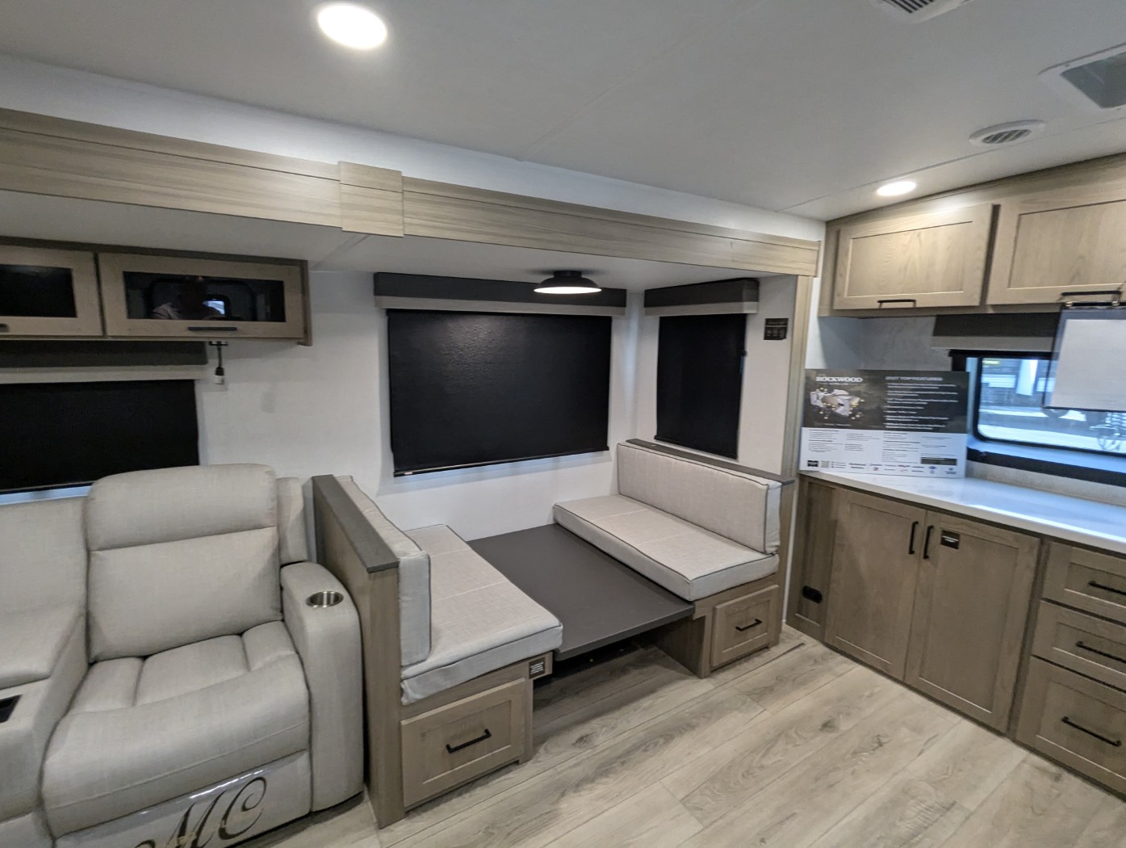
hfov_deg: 94.4
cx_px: 563
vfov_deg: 78.2
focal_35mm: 16
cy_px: 424
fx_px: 521
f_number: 2.2
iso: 249
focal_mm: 2.35
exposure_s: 1/79.2
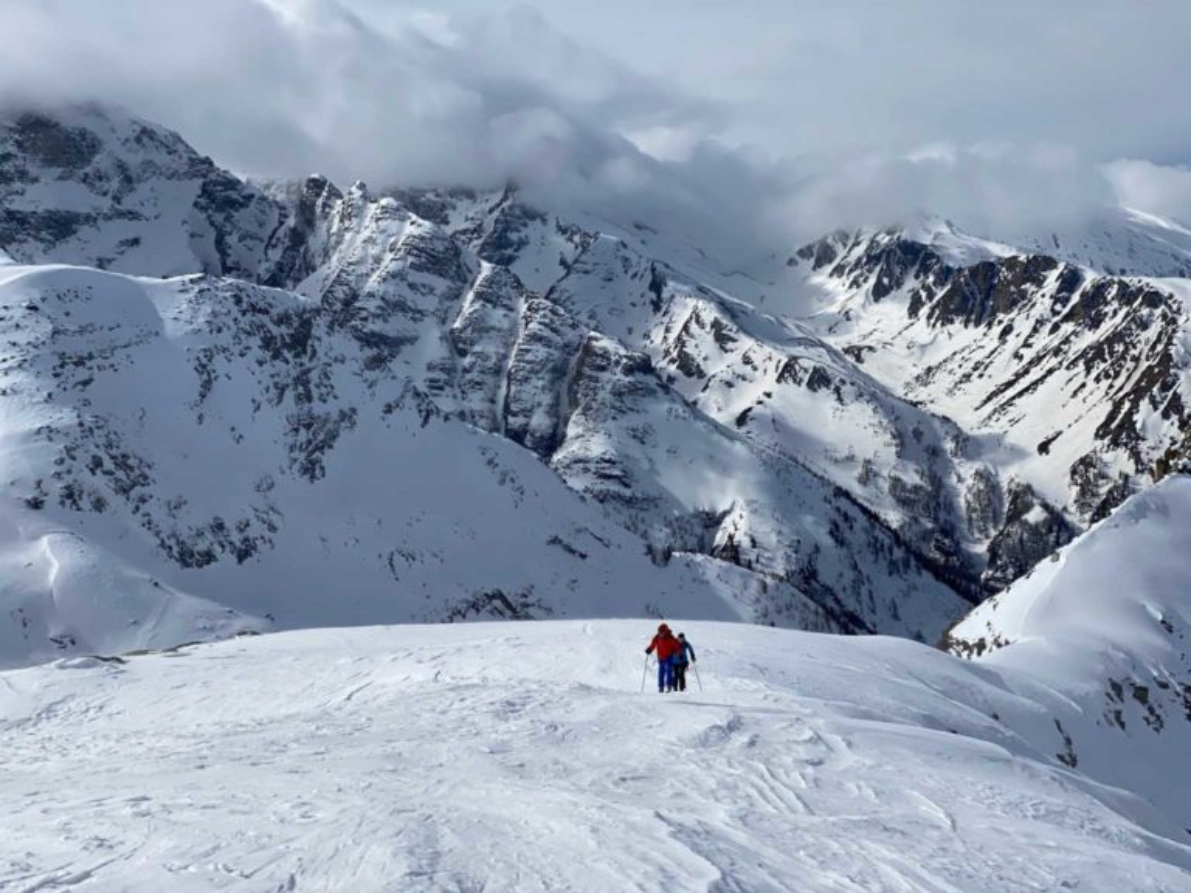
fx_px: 1789
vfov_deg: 28.0
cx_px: 596
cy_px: 446
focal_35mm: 52
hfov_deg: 36.8
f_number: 2
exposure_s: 1/7937
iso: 25
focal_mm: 6
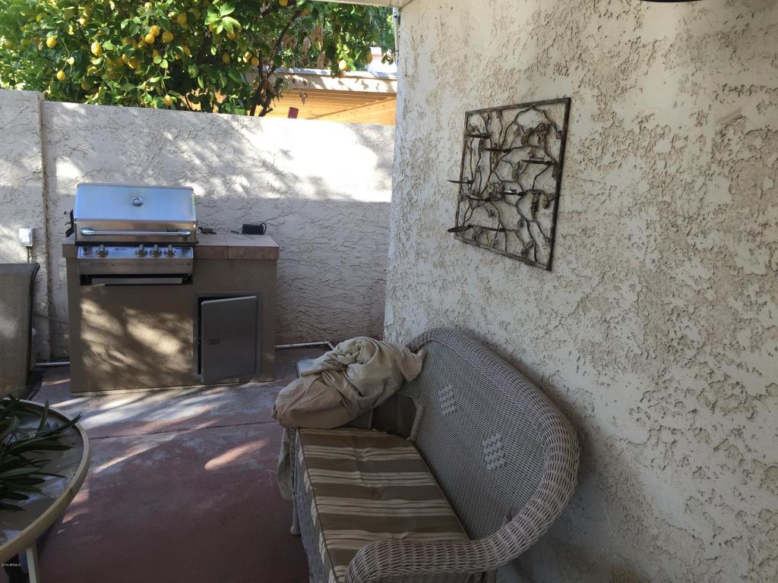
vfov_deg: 48.2
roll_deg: -4.0
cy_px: 292
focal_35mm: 29
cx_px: 389
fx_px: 652
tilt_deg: -9.9
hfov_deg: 61.7
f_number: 2.2
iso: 32
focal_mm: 4.15
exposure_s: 1/120
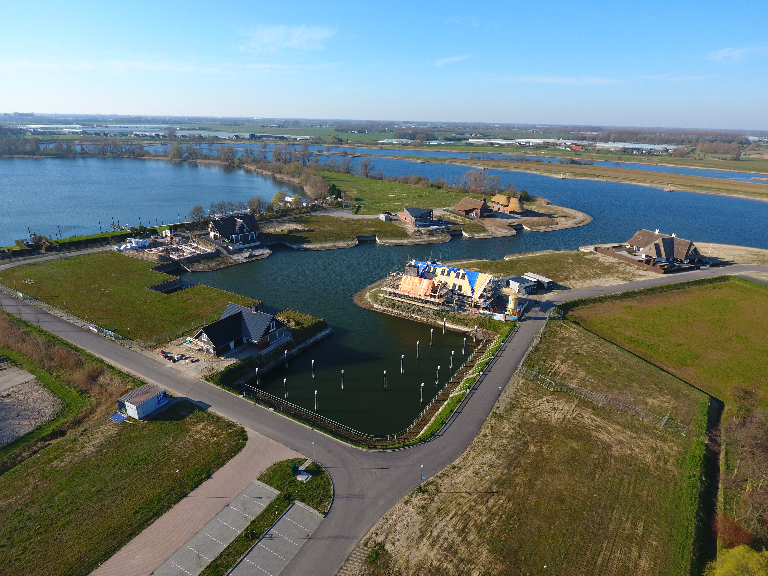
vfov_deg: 66.0
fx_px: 444
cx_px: 384
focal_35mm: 20
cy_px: 288
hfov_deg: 81.7
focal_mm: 3.61
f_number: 2.8
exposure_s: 1/153
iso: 100
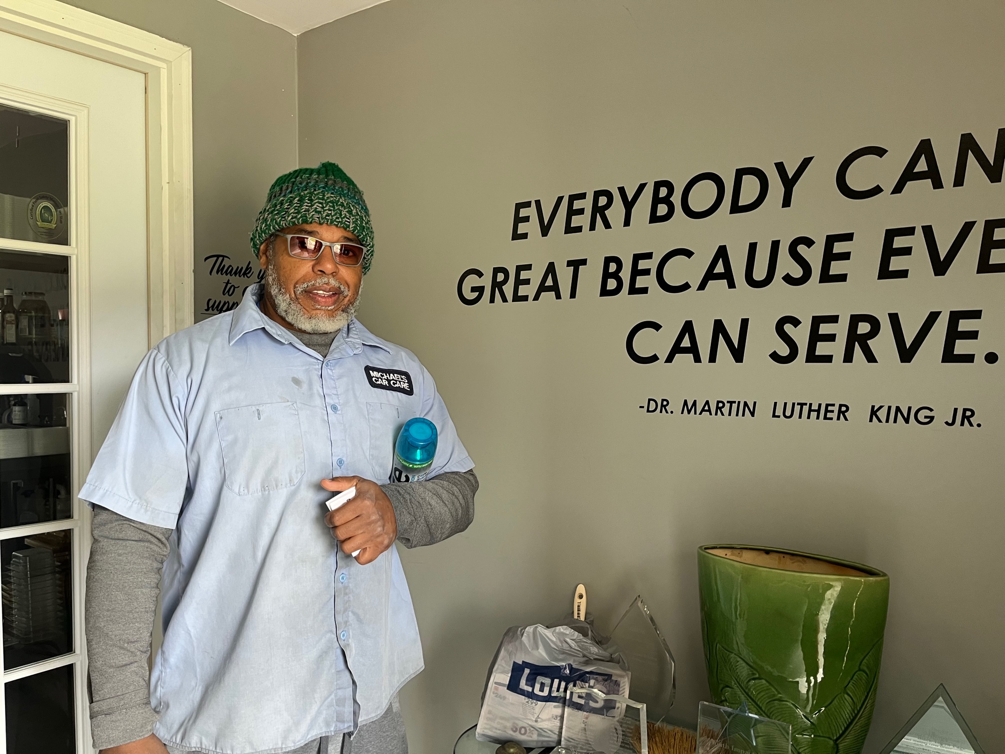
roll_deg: +0.2
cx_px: 502
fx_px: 755
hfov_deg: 67.3
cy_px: 377
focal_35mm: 26
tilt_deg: -1.9
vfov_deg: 53.1
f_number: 1.6
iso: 160
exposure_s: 1/60
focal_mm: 5.1
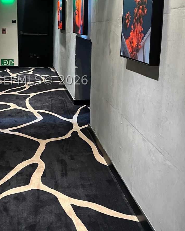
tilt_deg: -9.9
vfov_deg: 39.9
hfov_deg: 32.6
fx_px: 315
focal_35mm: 46
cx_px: 73
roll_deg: -0.5
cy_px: 80
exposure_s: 1/40
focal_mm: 5.7
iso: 400
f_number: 1.5
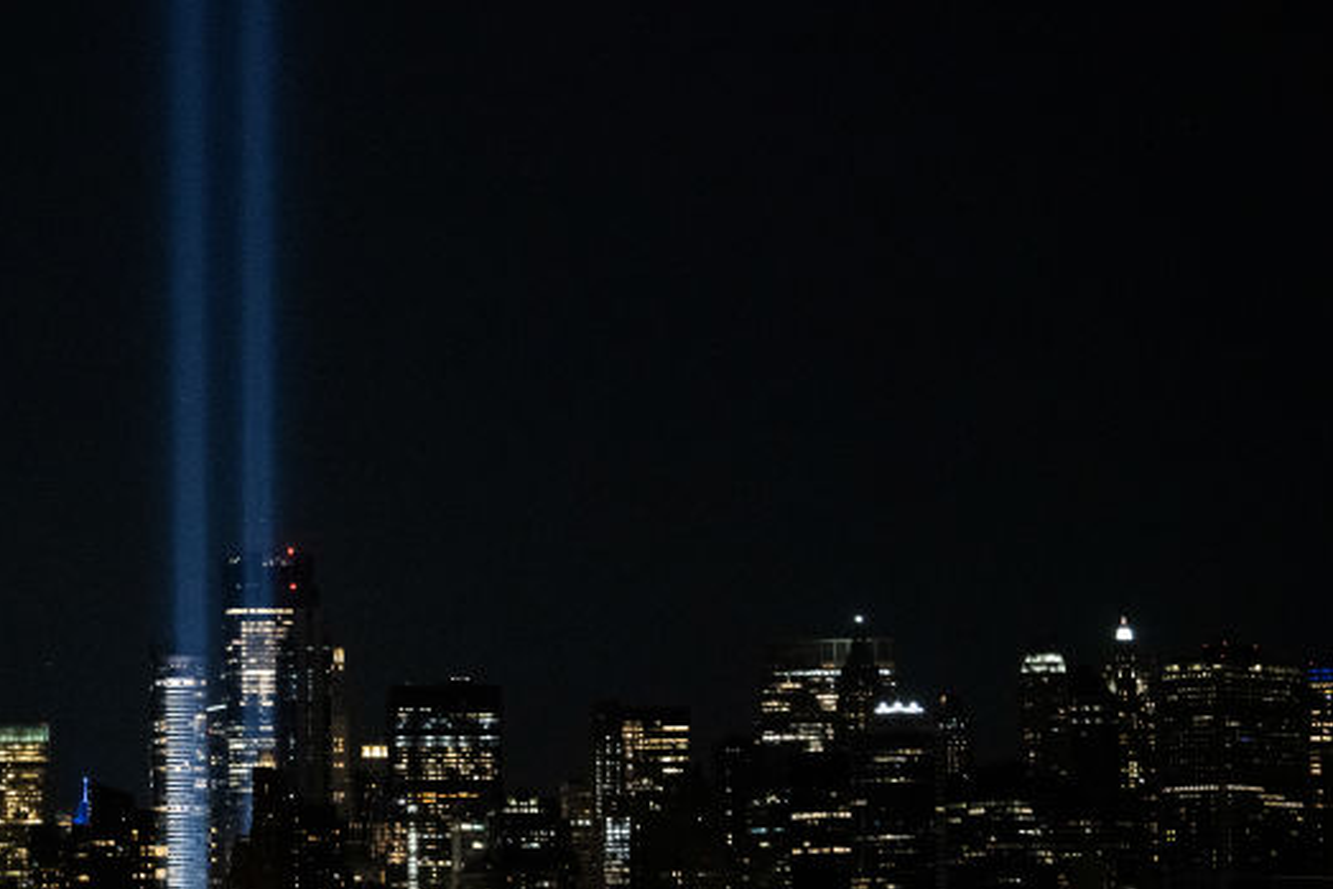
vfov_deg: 10.0
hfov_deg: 14.8
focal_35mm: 137
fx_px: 5074
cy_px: 495
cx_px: 99
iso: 6400
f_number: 2.8
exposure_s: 1/125
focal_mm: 70
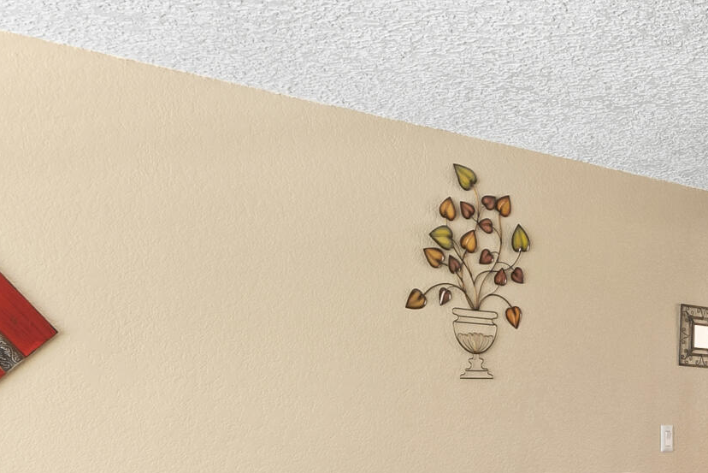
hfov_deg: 31.2
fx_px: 1141
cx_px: 751
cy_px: 432
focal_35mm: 58
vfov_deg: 22.8
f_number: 9
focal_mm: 16
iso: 250
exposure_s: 2.5
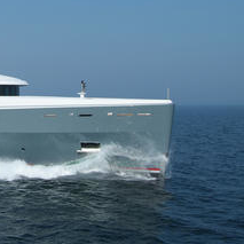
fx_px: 471
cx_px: -11
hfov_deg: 27.1
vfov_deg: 29.1
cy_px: 113
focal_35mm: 59
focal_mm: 22
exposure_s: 1/350
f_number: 8
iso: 100
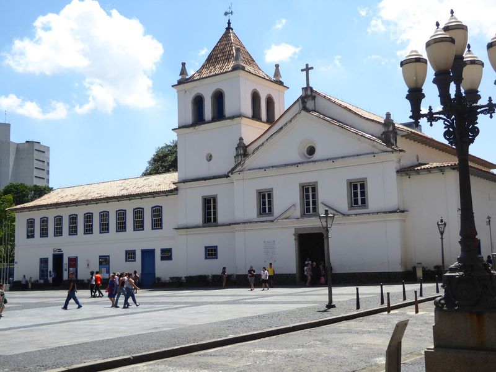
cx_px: 248
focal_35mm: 46
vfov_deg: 31.5
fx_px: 659
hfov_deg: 41.2
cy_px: 186
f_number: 3.9
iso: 80
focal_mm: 7.8
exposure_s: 1/500
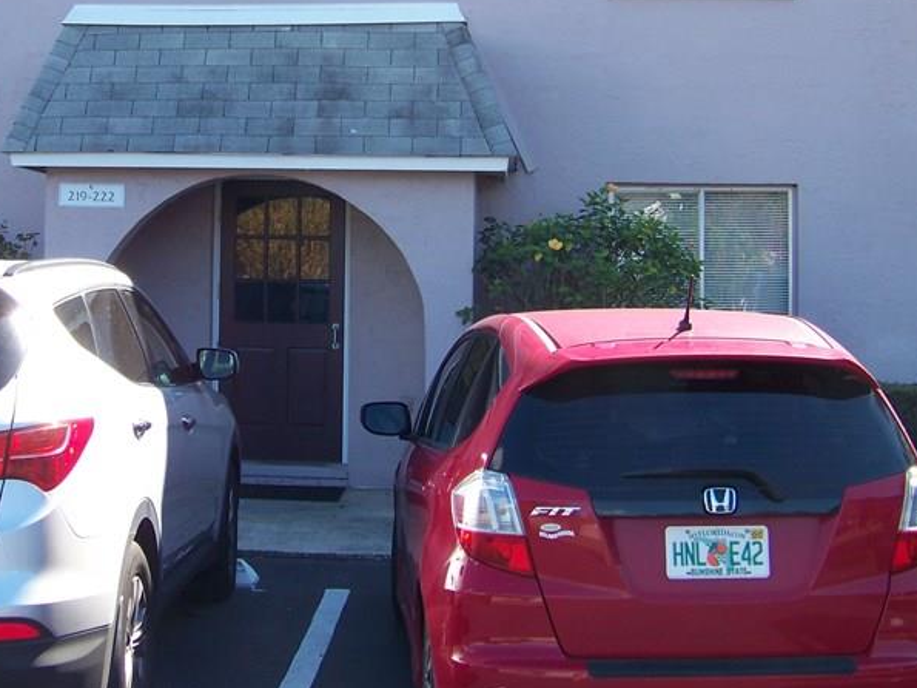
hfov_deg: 31.0
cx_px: 324
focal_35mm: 62
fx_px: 1642
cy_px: 201
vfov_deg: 23.5
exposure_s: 1/250
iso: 64
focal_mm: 5.85
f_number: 2.8
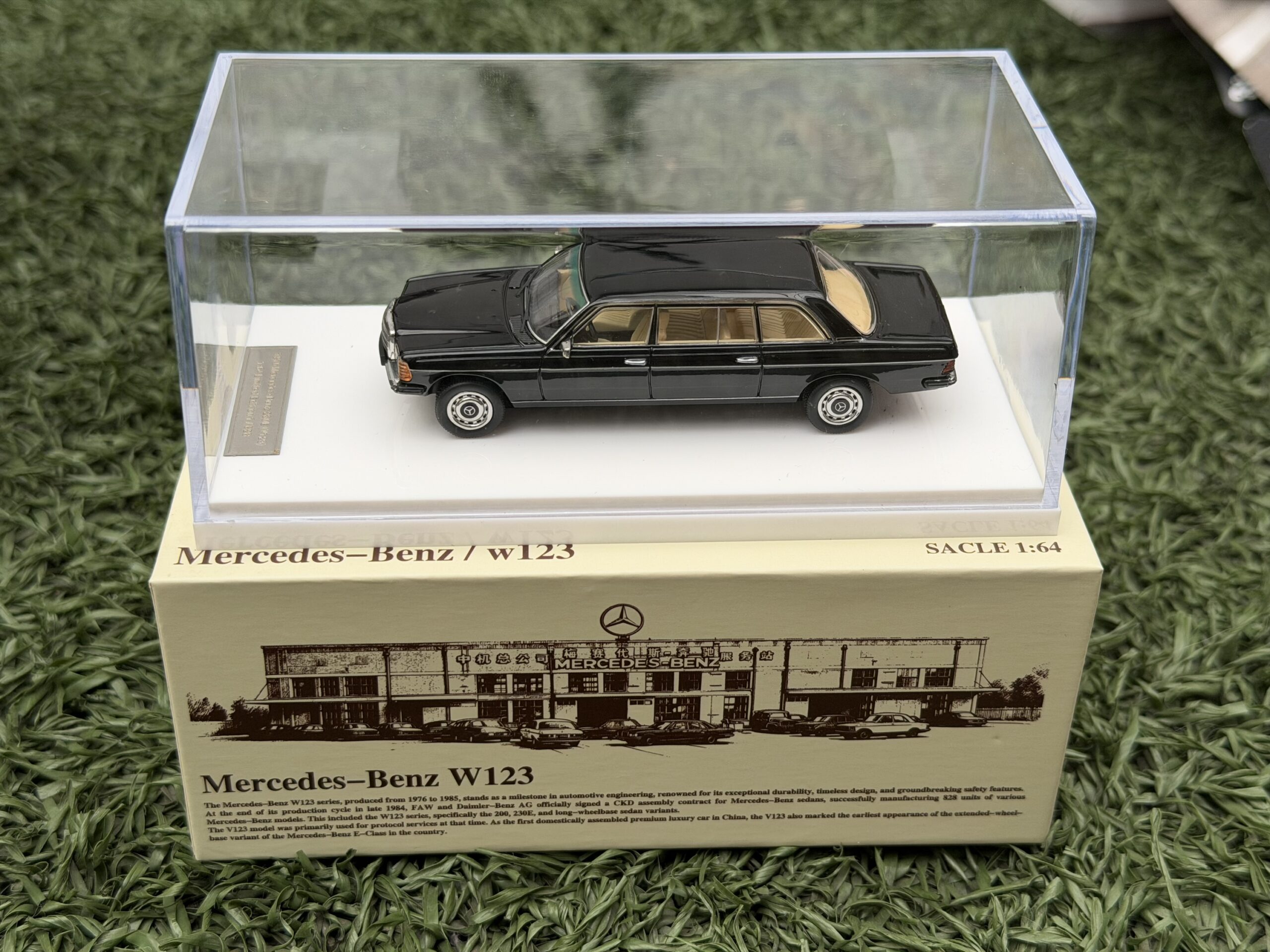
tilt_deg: -35.6
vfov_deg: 30.3
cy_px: 476
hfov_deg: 39.7
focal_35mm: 48
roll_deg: -1.4
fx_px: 1761
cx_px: 635
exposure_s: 1/62
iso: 100
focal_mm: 6.76
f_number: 1.78
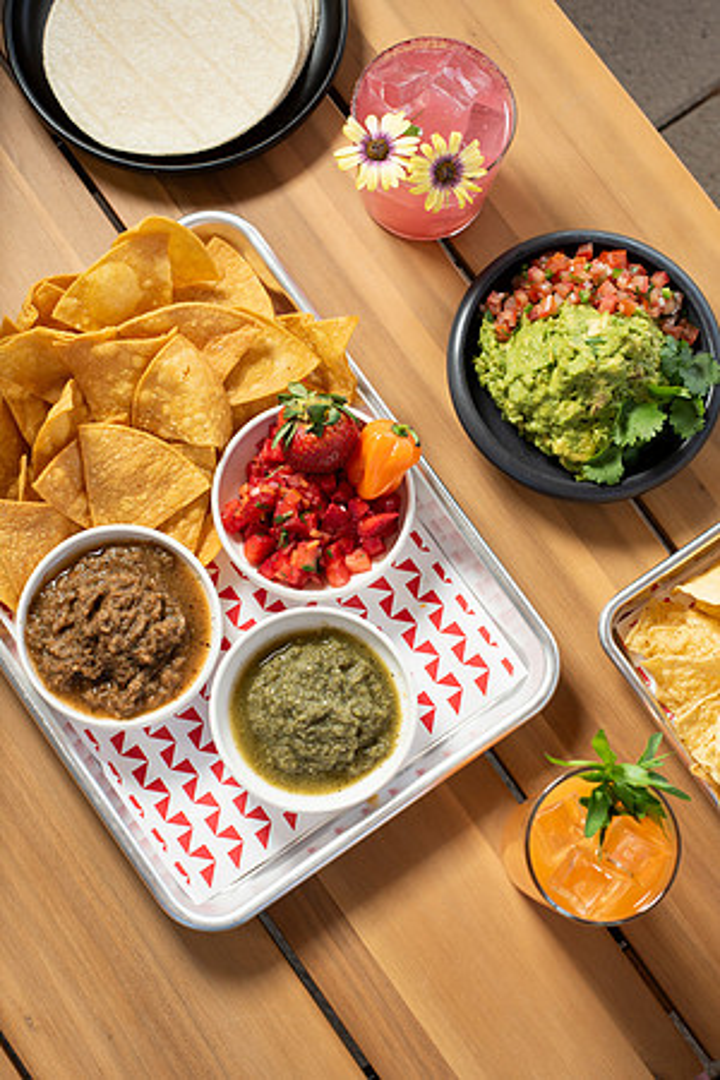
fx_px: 1500
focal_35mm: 50
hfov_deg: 27.0
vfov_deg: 39.6
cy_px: 540
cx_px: 360
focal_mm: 50
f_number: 6.3
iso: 200
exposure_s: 1/250
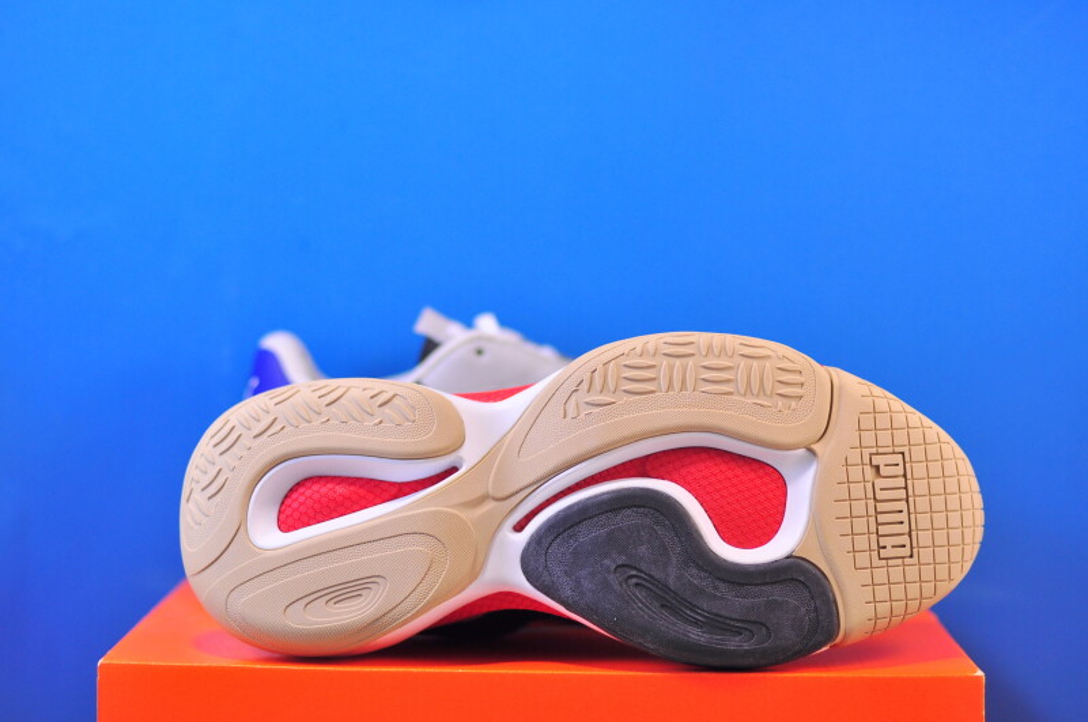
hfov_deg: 27.0
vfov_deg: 18.1
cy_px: 361
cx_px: 544
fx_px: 2263
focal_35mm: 75
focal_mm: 50
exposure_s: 1/320
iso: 250
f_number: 2
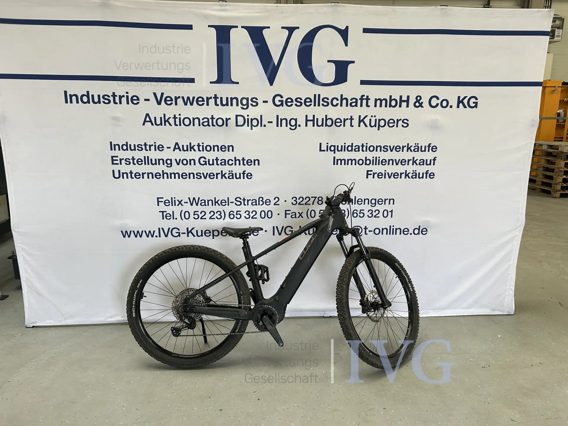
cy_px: 213
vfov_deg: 53.1
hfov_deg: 67.3
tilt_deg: -12.6
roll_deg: -0.1
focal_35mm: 26
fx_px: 427
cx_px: 284
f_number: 1.5
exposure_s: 1/100
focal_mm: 5.7
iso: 100
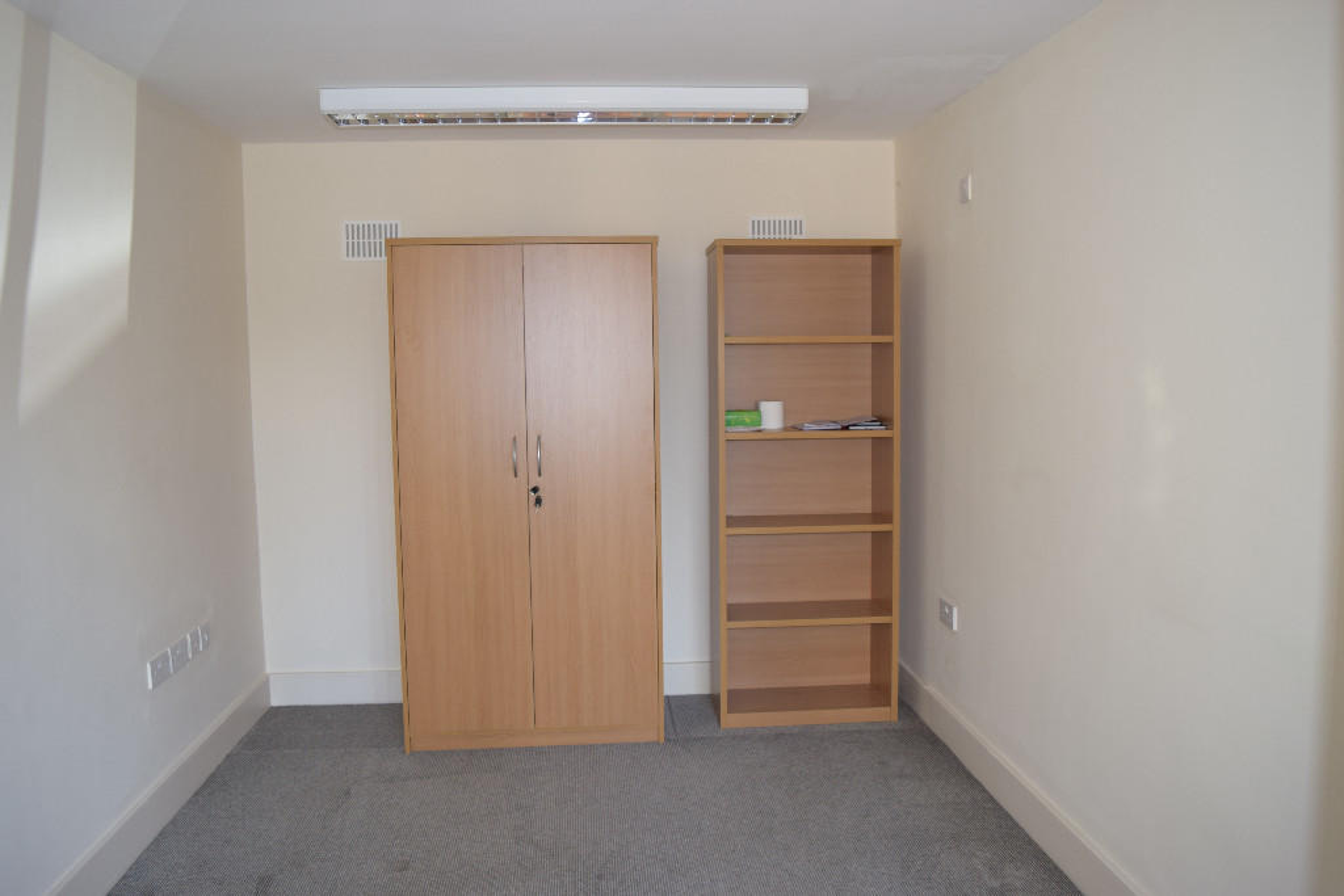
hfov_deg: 67.4
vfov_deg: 47.9
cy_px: 448
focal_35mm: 27
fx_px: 1008
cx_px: 672
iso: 400
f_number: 4
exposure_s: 1/80
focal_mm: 18
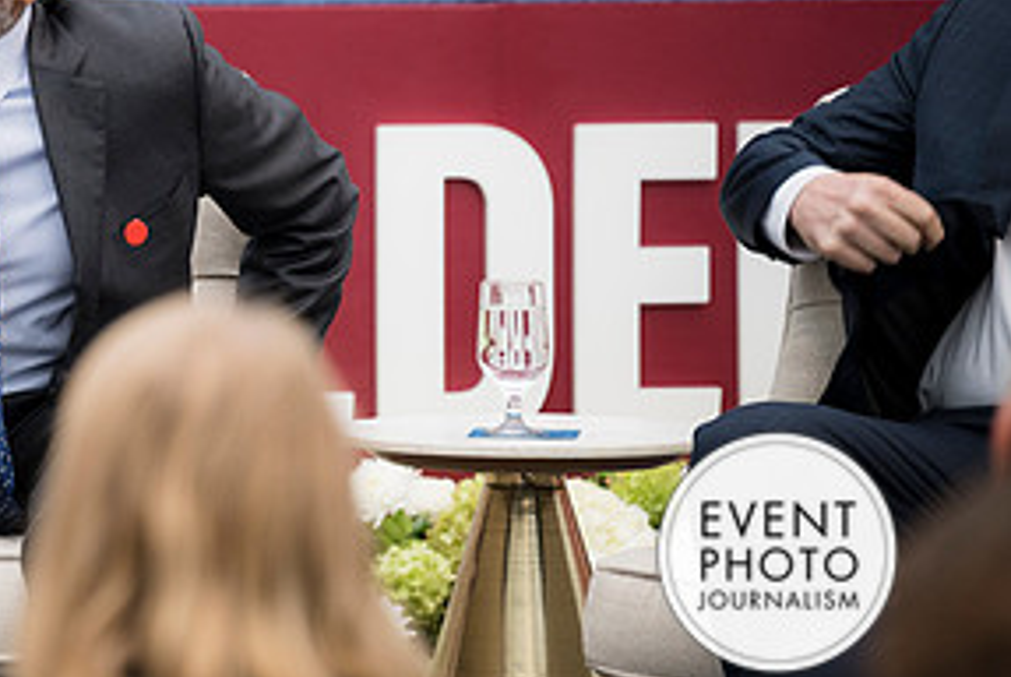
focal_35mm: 303
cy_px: 104
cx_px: -7
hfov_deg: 6.8
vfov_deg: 4.5
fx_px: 8518
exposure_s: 1/200
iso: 720
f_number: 2.8
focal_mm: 150
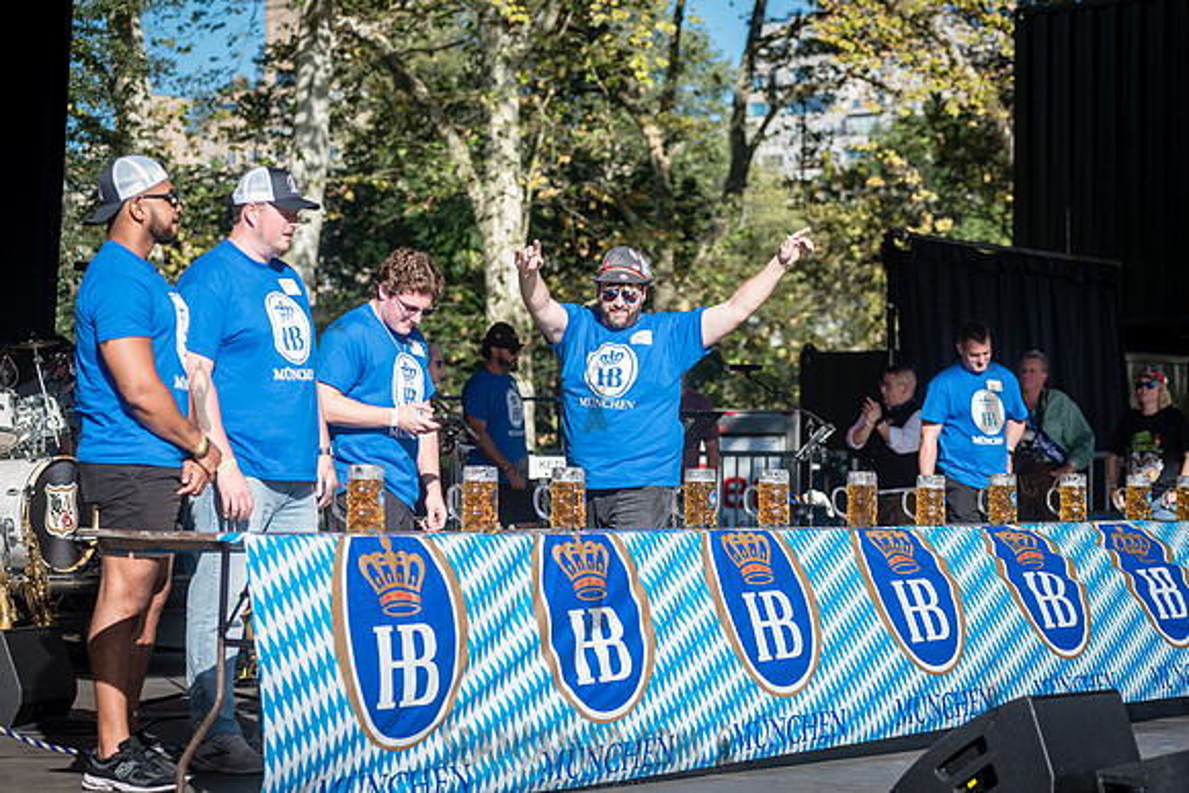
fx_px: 3469
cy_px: 396
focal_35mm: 105
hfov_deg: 19.5
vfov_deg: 13.0
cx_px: 594
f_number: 4.5
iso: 250
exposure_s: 1/1000
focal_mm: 105
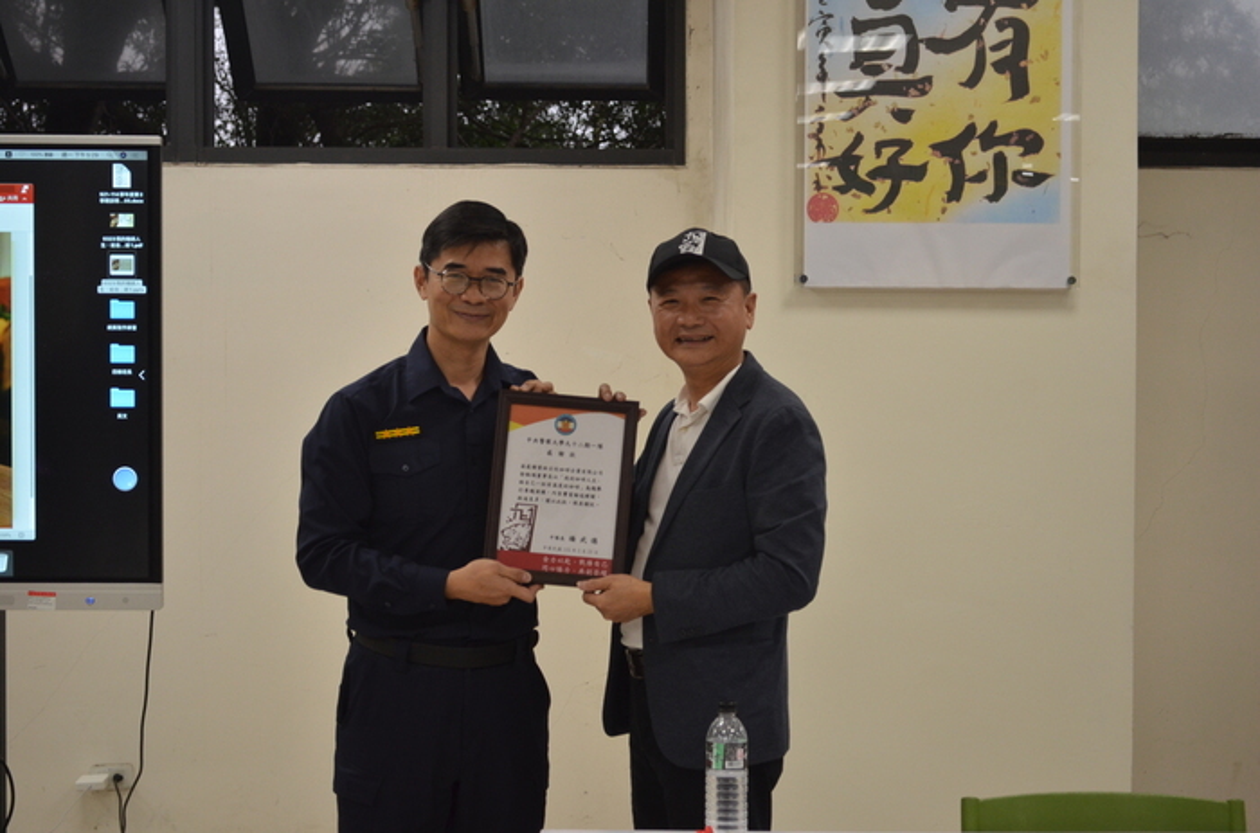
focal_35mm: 66
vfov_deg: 20.5
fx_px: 2304
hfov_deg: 30.6
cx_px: 630
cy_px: 416
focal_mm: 44
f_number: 5.3
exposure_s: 1/60
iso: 400
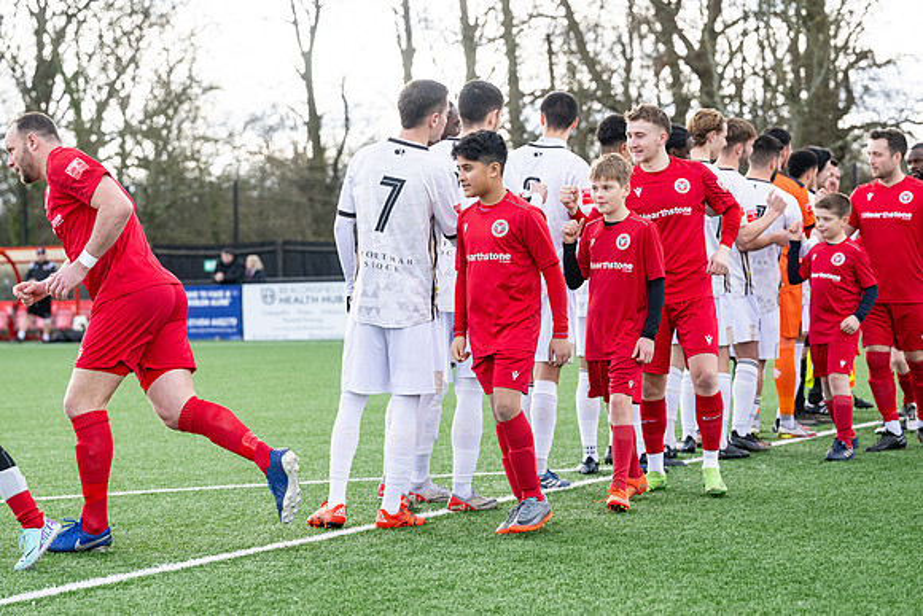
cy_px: 325
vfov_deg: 14.1
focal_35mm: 97
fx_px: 2492
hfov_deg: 21.0
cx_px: 419
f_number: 4
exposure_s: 1/1600
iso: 800
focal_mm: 89
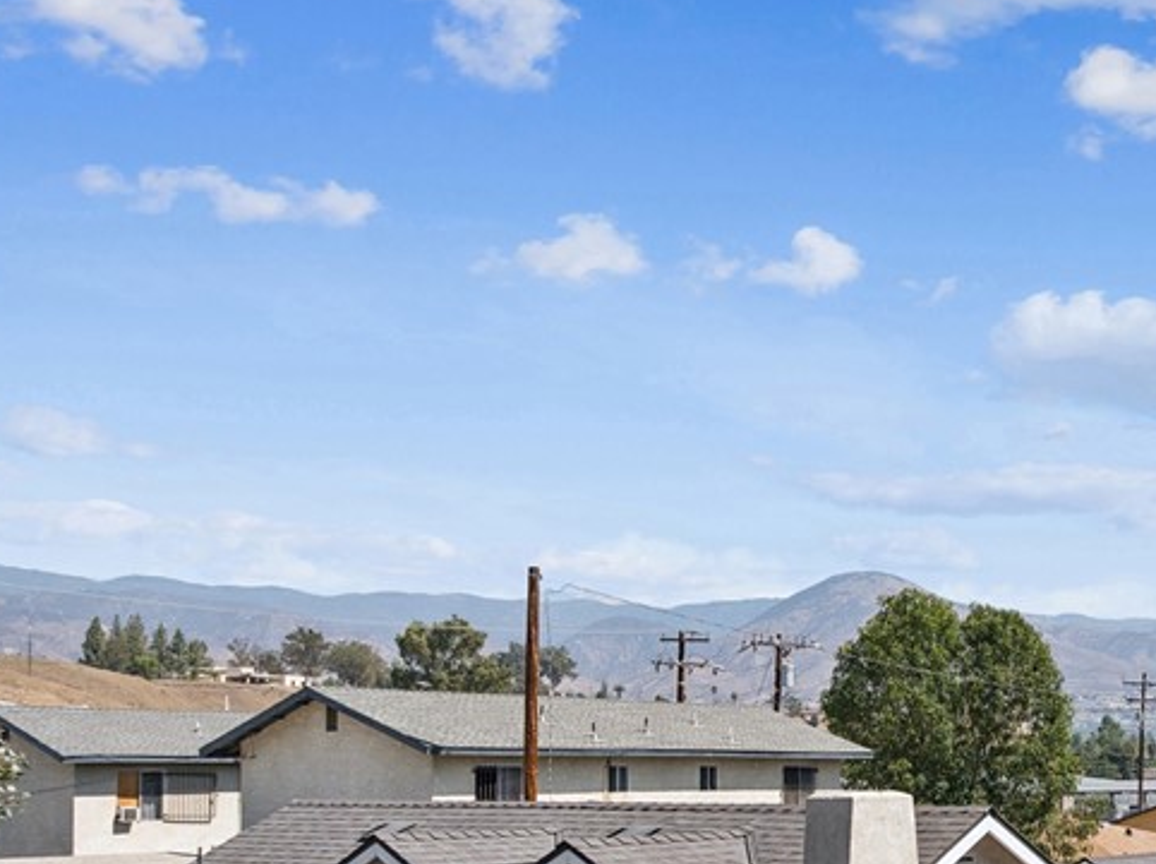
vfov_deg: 27.3
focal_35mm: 51
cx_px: 1003
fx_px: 1701
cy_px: 804
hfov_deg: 35.7
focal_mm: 12.3
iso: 100
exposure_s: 1/60
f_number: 2.8
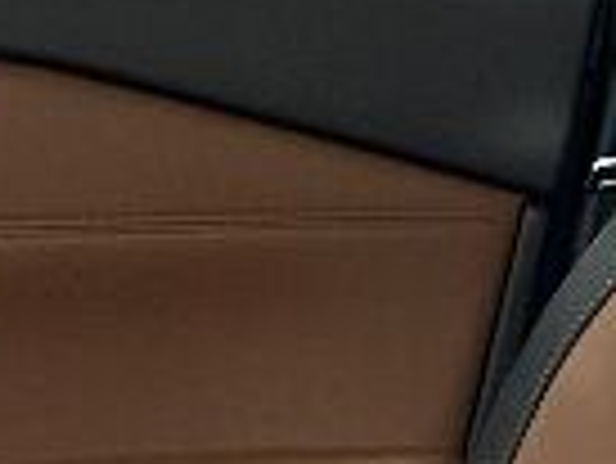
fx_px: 3455
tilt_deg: -10.2
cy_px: 622
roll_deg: -1.4
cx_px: 1664
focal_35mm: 194
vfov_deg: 7.6
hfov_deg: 8.8
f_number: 1.5
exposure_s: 1/60
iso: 500
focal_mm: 5.7
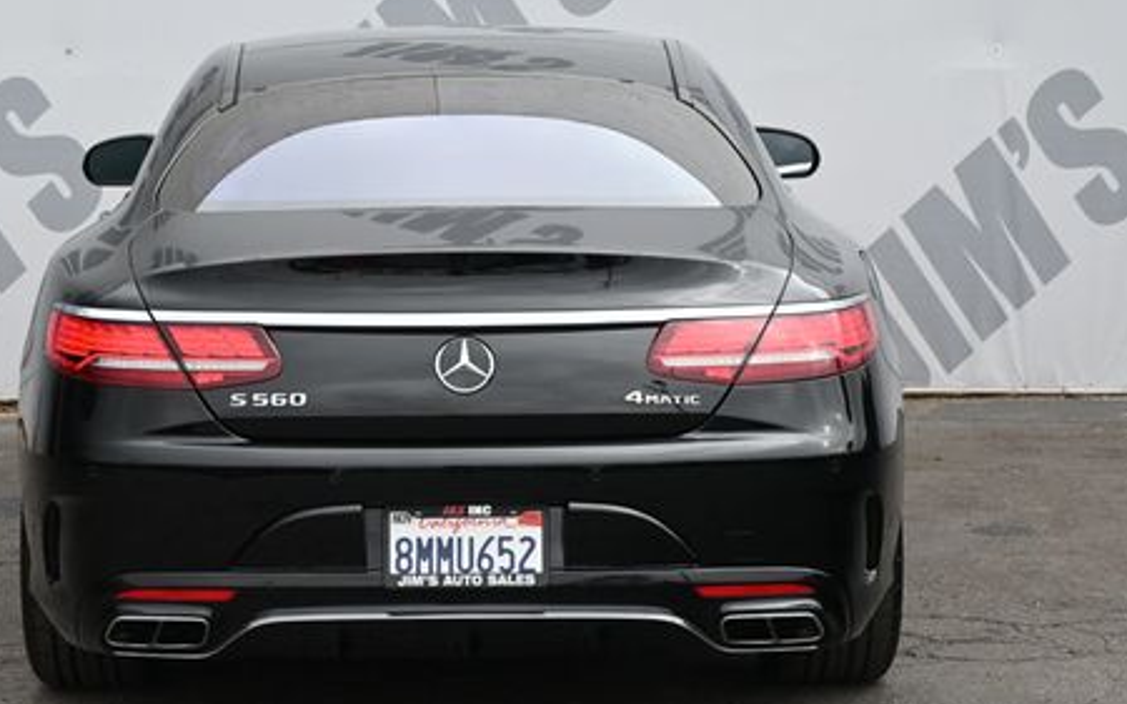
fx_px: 2602
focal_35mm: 85
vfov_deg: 15.4
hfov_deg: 24.4
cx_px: 463
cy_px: 291
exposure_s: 1/250
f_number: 5.6
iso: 400
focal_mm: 39
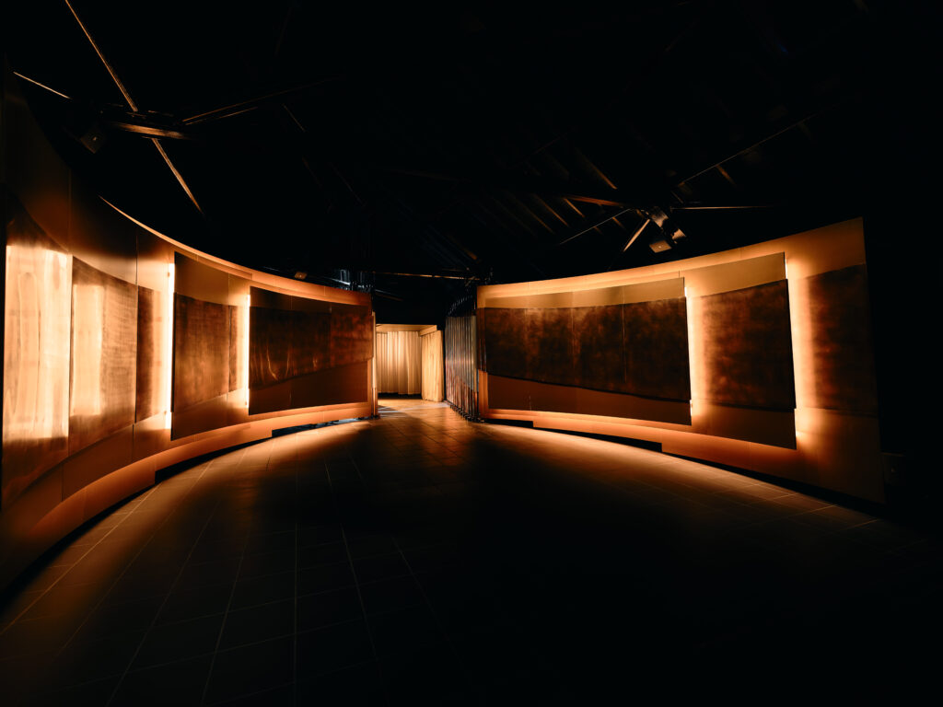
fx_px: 436
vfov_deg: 78.1
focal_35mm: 16
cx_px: 472
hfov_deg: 94.5
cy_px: 354
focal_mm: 20
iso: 250
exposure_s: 1/4
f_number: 4
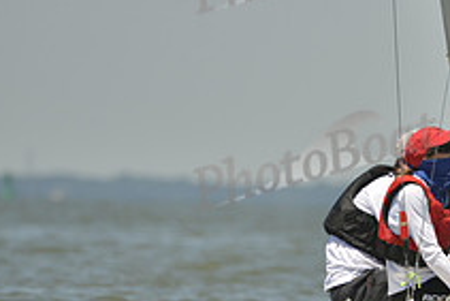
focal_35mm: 1101
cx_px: 606
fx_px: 13771
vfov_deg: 1.3
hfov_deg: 1.9
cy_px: 236
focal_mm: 400
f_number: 6.3
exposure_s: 1/1250
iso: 200
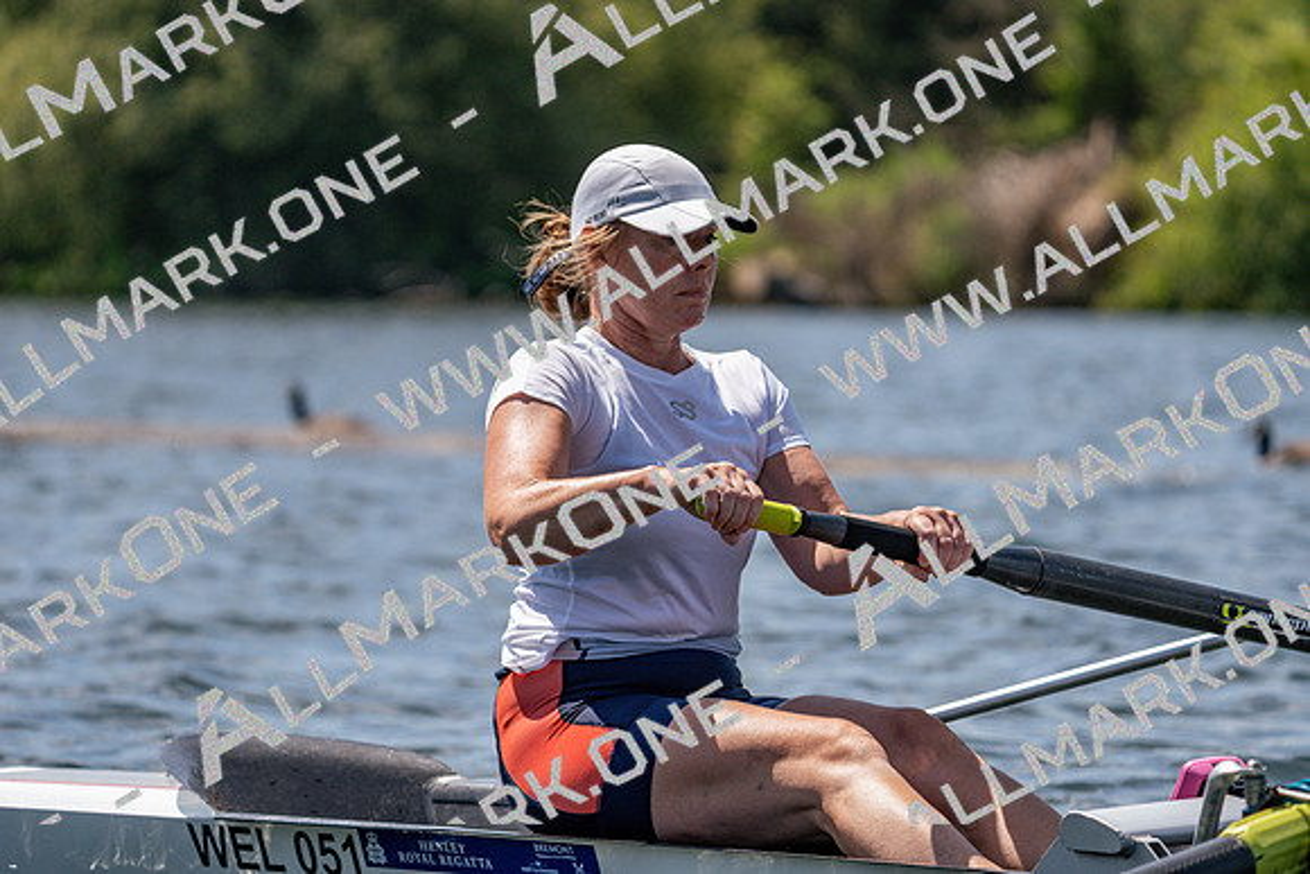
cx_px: 655
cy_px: 437
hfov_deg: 7.9
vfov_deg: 5.3
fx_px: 9499
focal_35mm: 261
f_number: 5.6
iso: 250
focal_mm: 261
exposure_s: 1/2000
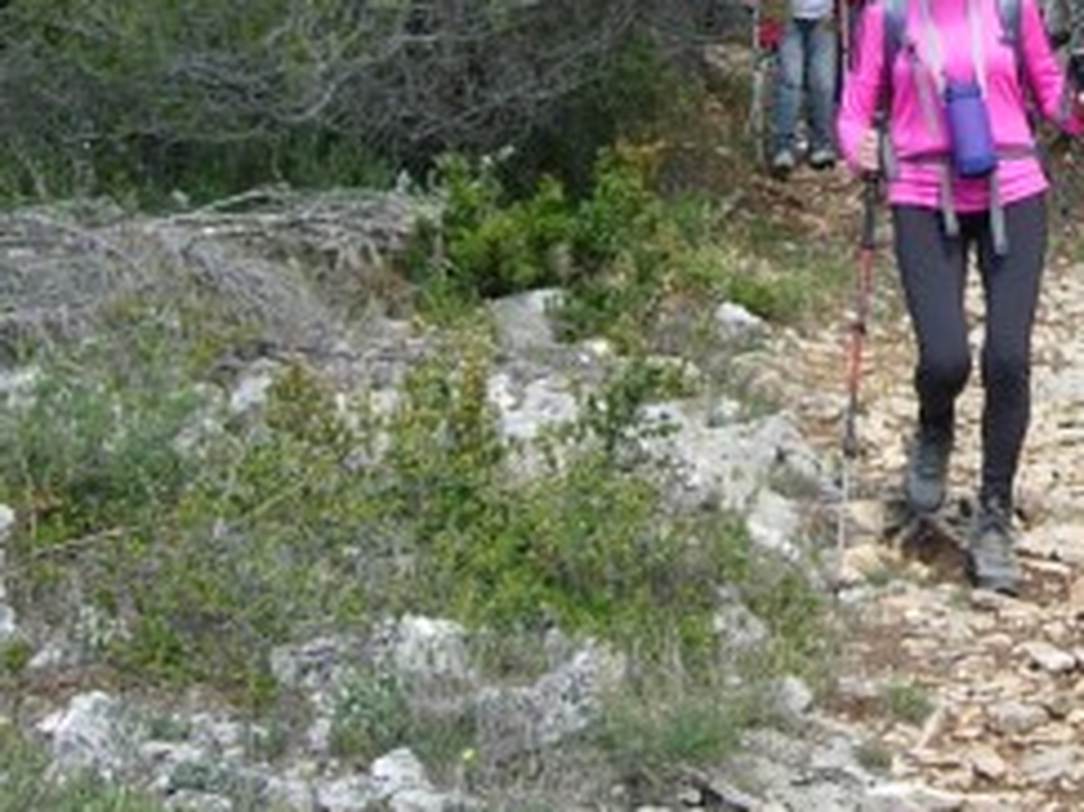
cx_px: 1178
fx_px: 3130
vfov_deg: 14.5
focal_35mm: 100
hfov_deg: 18.9
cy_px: -36
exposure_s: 1/430
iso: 64
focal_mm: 7.8
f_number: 2.8
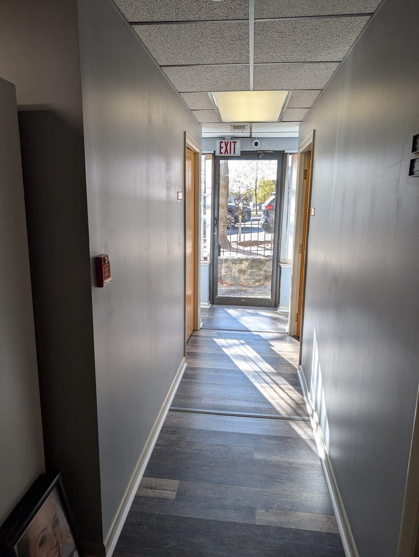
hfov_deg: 56.9
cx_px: 210
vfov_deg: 71.5
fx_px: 386
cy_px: 278
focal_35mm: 24
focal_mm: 6.9
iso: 19
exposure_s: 1/128
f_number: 1.68
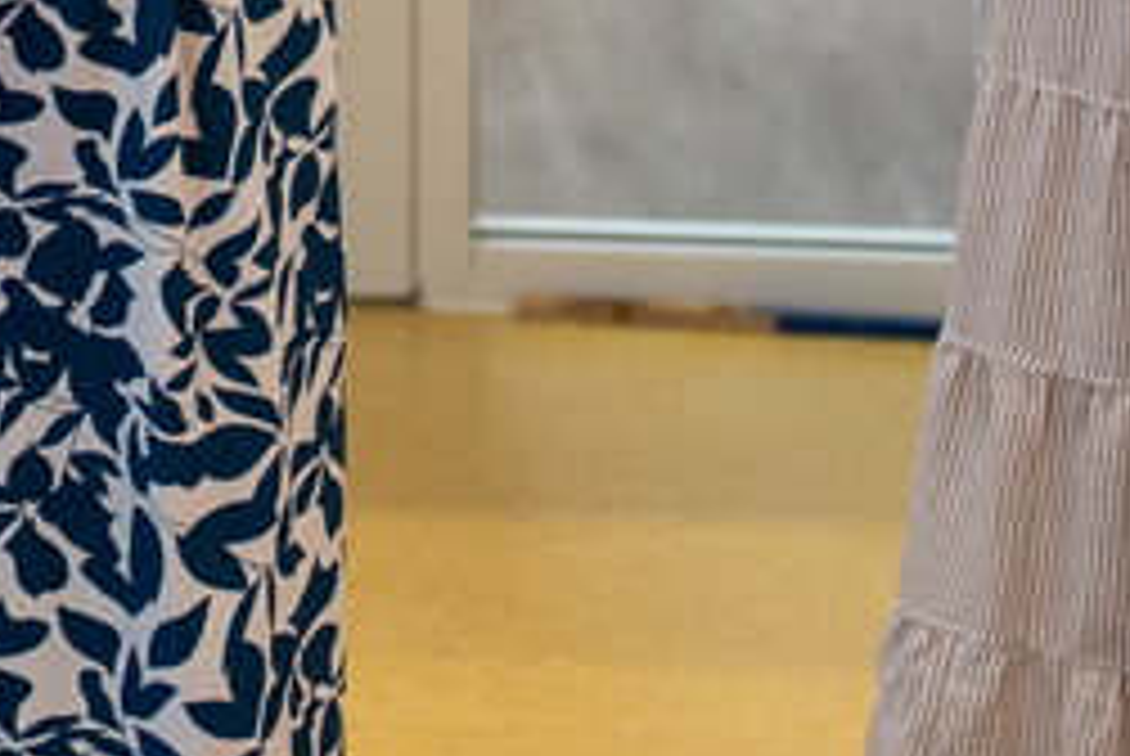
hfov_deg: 9.5
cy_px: -747
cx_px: -468
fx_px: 6662
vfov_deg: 6.3
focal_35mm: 212
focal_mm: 52
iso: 500
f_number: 2.8
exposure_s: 1/160
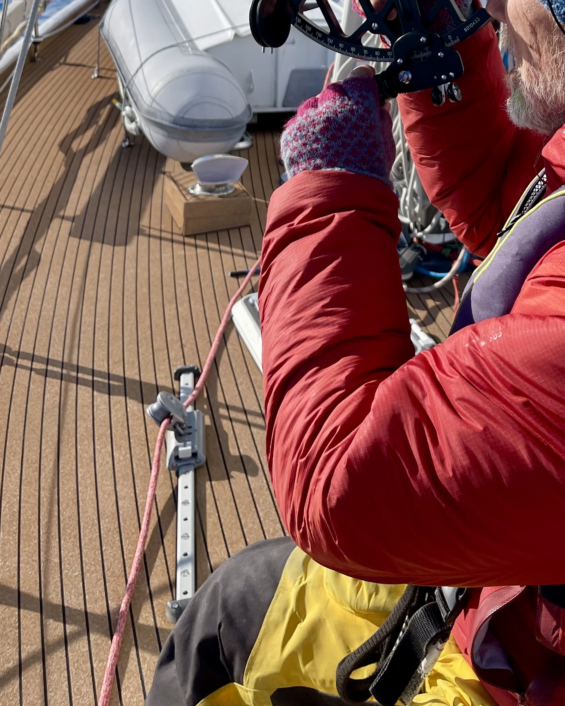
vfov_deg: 38.2
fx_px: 941
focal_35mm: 45
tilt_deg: -9.0
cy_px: 63
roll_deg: +0.2
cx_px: 468
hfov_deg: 32.3
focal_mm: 5.1
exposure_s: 1/4525
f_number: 1.6
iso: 32
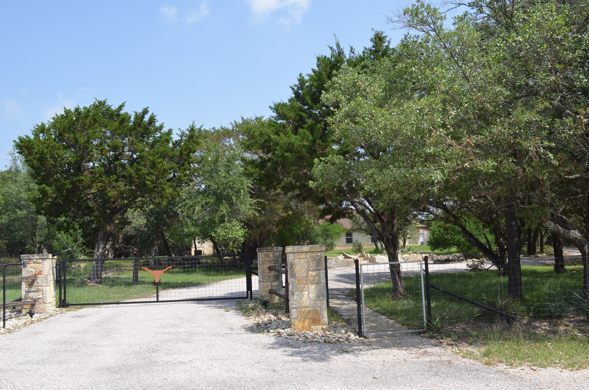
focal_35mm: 33
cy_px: 188
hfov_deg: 57.3
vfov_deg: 39.8
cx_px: 308
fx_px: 539
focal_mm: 20
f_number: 8
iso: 100
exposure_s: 1/200
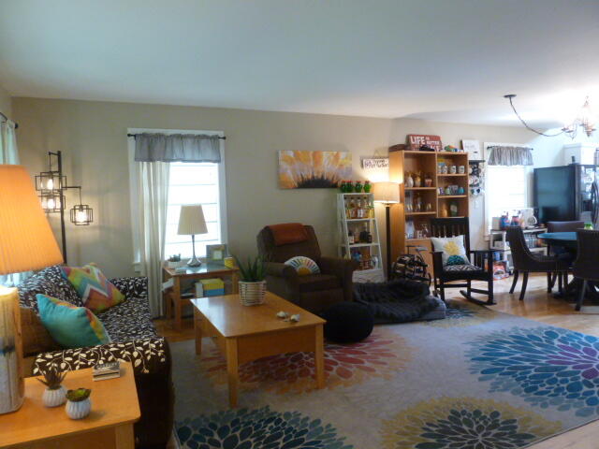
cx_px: 300
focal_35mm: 25
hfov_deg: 69.4
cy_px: 224
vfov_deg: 54.9
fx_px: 433
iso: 400
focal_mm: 4.1
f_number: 3.3
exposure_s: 1/30
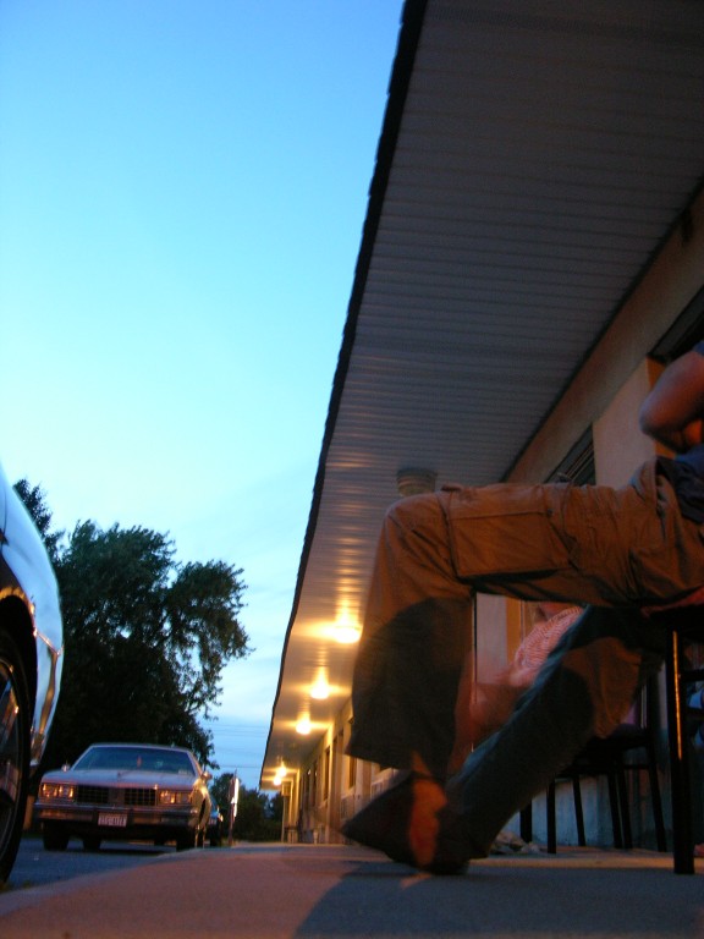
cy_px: 470
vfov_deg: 52.6
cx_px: 352
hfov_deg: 40.7
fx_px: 949
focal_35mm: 35
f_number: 2.8
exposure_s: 1/1.3
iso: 200
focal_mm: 8.9
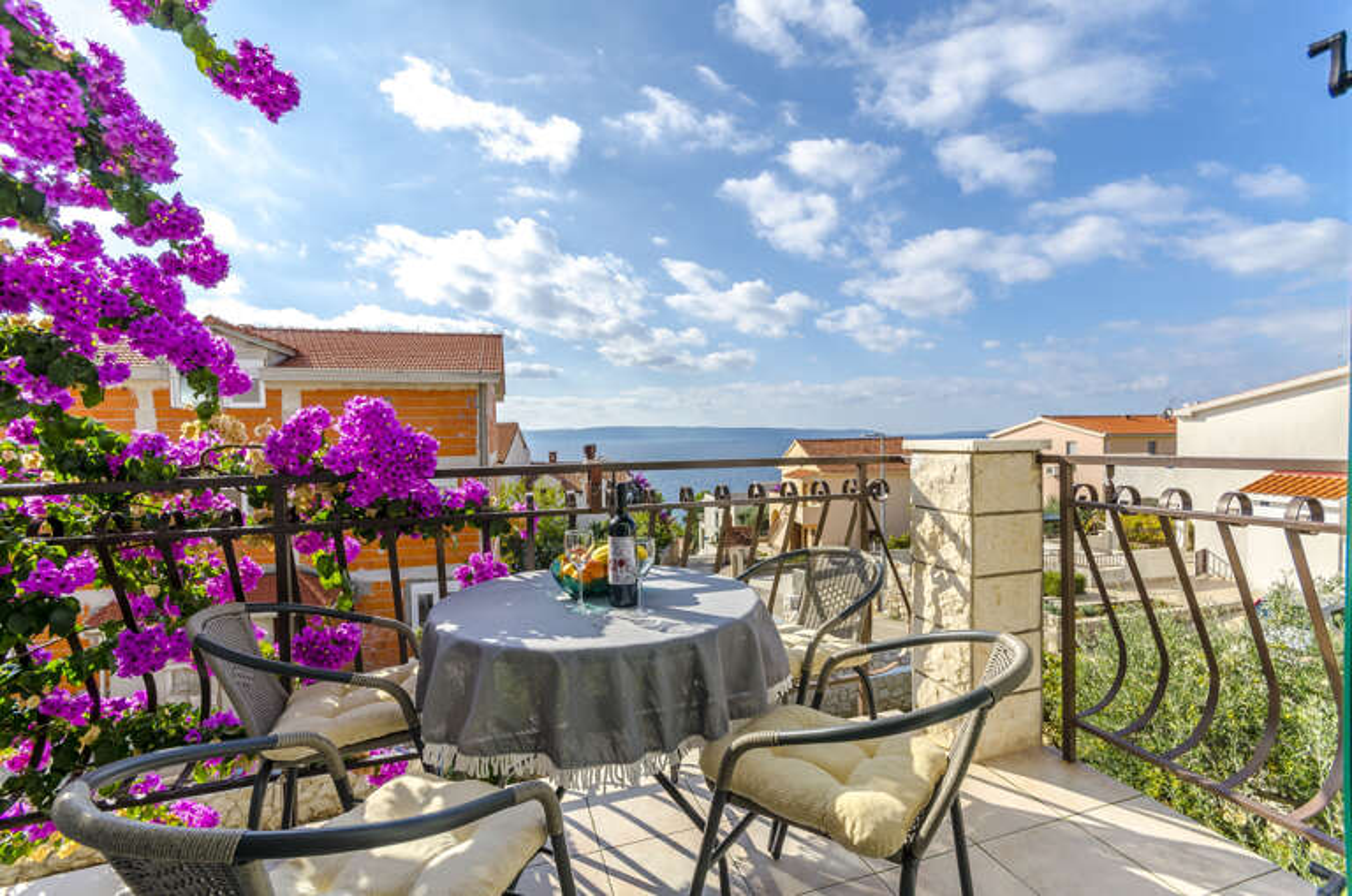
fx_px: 562
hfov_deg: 100.5
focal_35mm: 15
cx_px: 676
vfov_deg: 77.1
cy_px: 448
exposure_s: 1/250
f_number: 10
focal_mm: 10
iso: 100
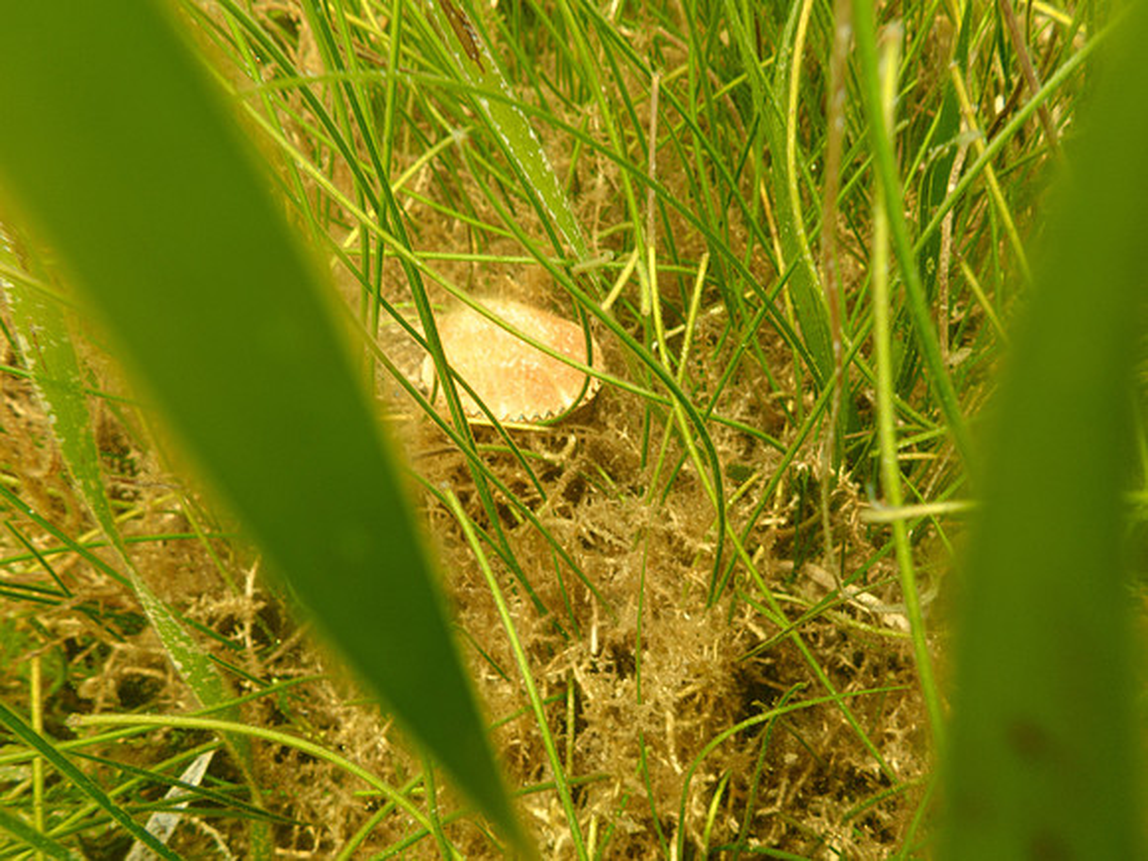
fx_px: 829
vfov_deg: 54.9
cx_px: 574
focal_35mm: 25
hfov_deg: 69.4
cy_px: 430
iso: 100
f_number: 2.8
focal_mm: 4.5
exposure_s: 1/100
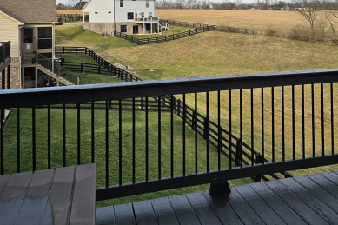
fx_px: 385
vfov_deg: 30.6
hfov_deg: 46.9
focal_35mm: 41
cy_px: 9
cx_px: 216
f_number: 1.7
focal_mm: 6.3
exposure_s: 1/1154
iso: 20
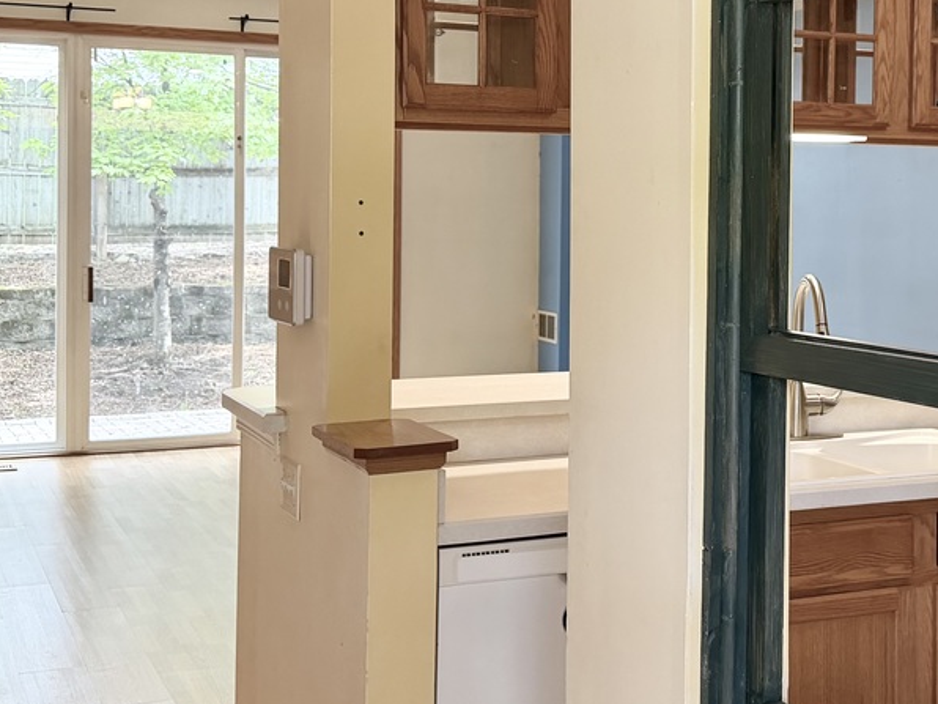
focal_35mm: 58
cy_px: 217
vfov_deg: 25.1
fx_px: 1572
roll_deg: -0.1
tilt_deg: -0.6
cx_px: 721
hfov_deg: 32.5
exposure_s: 1/60
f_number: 1.78
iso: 160
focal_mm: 6.76
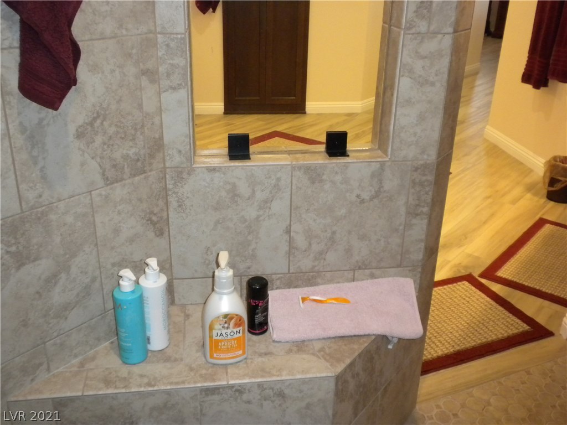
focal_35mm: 37
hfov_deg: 50.1
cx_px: 284
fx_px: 606
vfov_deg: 38.7
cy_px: 212
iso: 400
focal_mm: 6.6
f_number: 3.5
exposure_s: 1/30
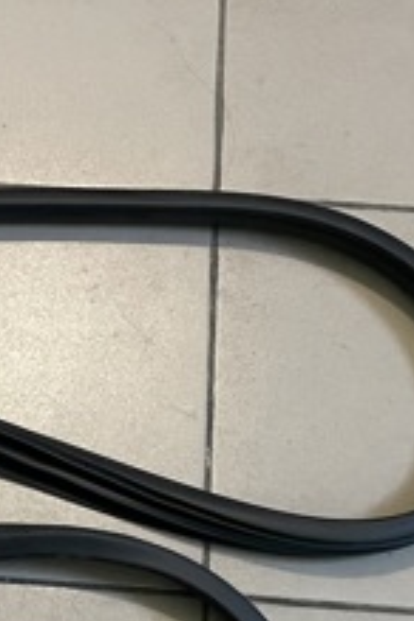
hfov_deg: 16.5
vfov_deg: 25.0
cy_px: 535
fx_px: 1363
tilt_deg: -74.7
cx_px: -85
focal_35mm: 79
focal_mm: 4.2
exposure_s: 1/43
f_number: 1.6
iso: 500
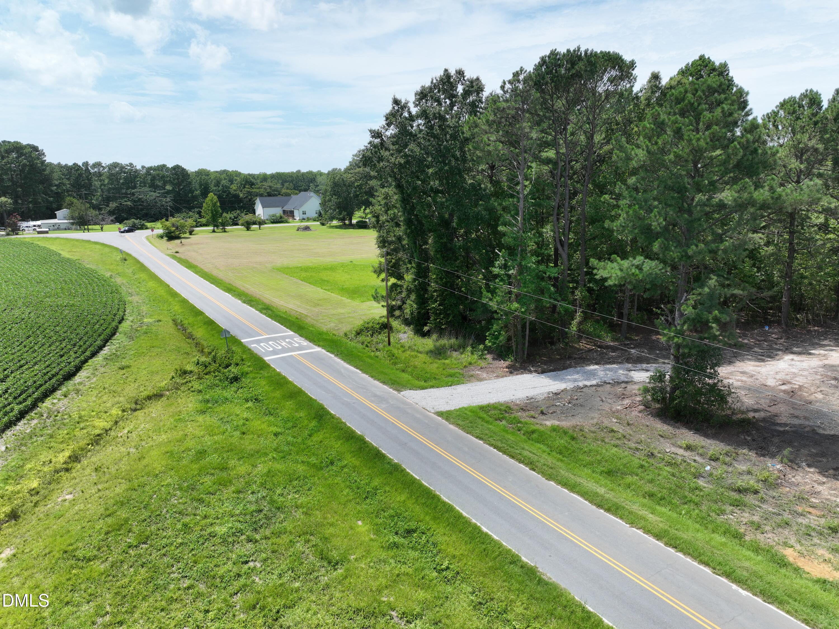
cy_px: 314
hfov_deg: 71.6
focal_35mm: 24
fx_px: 581
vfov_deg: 56.8
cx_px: 420
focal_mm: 12.29
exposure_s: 1/2000
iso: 100
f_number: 3.2
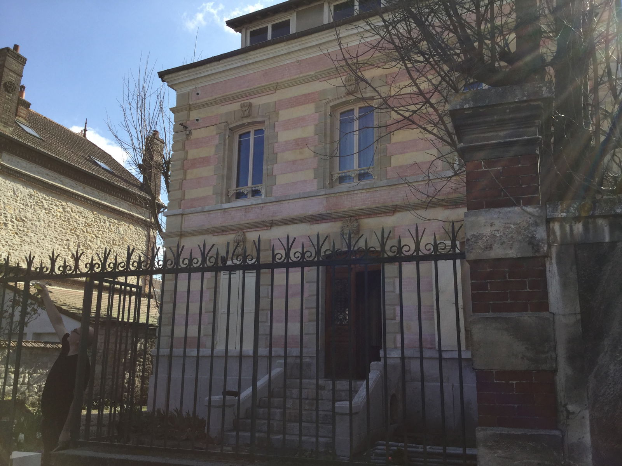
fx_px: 557
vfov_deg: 45.4
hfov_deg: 58.4
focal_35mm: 31
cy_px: 233
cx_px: 311
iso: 25
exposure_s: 1/947
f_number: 2.4
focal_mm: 3.3
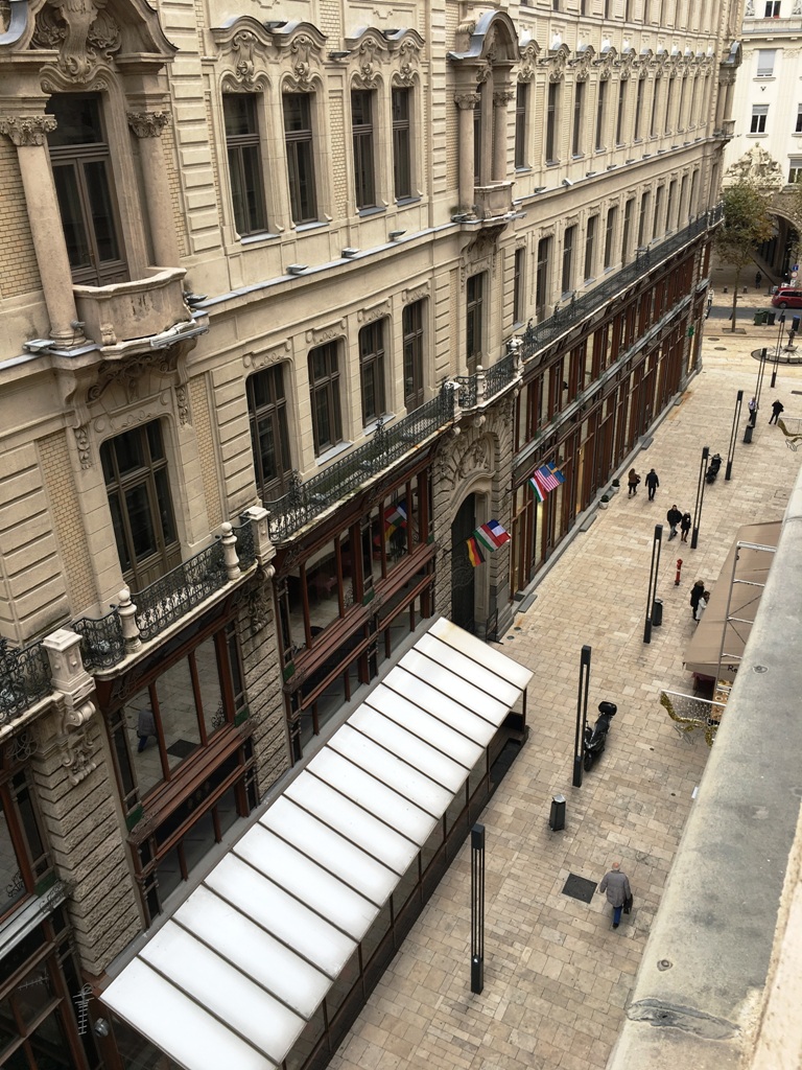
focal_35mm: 29
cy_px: 535
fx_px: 896
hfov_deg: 48.2
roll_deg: +1.7
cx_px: 401
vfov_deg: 61.7
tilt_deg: -26.8
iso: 25
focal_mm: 4.15
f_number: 2.2
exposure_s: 1/141
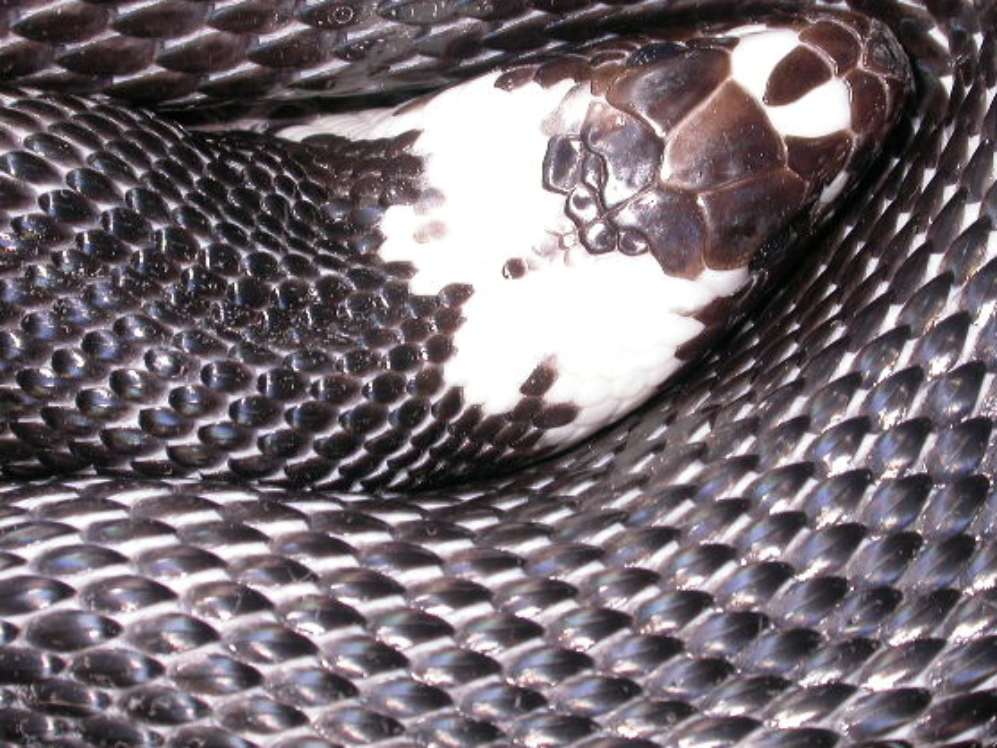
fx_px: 3774
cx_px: 487
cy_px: 324
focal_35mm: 131
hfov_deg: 15.0
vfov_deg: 11.3
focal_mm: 23.7
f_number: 6.8
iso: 100
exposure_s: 1/500
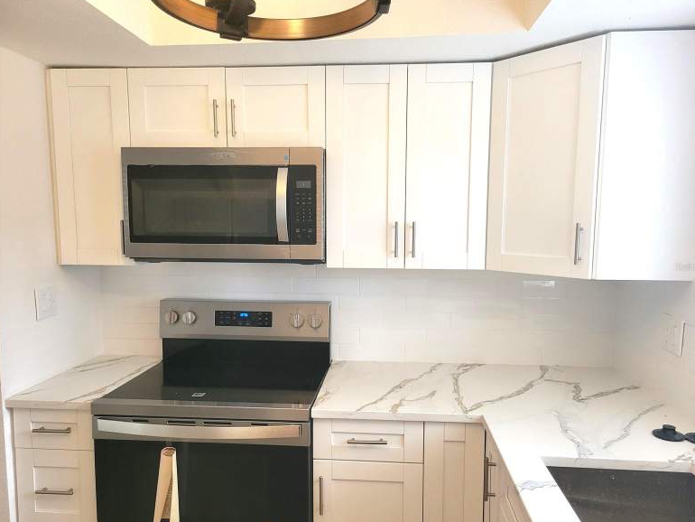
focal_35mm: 27
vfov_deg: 51.4
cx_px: 357
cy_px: 266
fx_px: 542
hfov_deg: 65.3
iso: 320
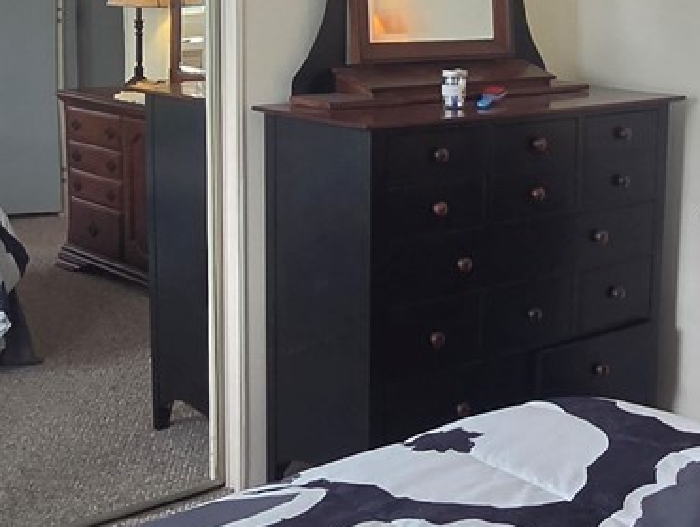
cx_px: 479
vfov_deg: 25.8
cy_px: 128
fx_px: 1134
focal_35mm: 56
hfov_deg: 33.9
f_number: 2.2
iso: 125
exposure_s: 1/120
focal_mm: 2.2
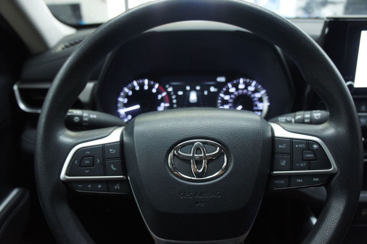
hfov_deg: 67.4
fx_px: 275
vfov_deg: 47.9
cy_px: 122
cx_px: 184
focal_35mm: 27
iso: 800
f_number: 3.5
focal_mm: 18
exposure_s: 1/30
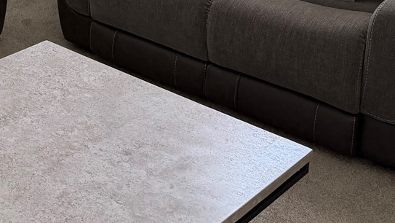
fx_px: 807
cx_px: -47
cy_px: -178
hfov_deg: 25.4
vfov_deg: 14.0
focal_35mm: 77
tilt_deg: -7.5
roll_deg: +0.3
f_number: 1.78
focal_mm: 6.76
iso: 200
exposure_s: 1/60
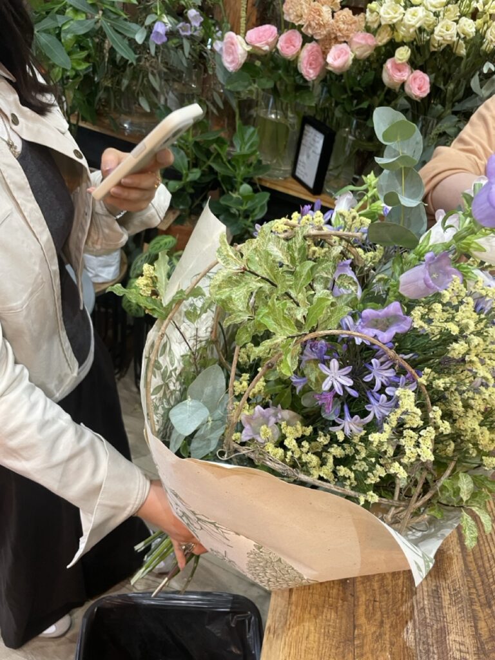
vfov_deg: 67.3
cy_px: 330
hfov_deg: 53.1
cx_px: 248
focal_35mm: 26
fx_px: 496
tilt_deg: -36.5
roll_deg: -10.4
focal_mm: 4.2
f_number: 1.6
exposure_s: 1/50
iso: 200
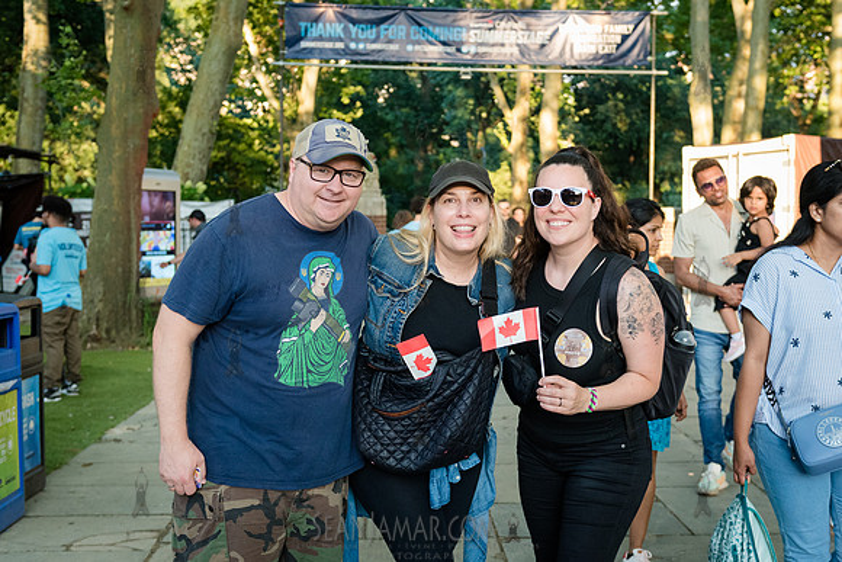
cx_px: 453
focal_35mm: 47
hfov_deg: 41.9
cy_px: 285
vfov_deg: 28.7
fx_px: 1098
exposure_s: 1/1000
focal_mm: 38
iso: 2000
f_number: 3.2
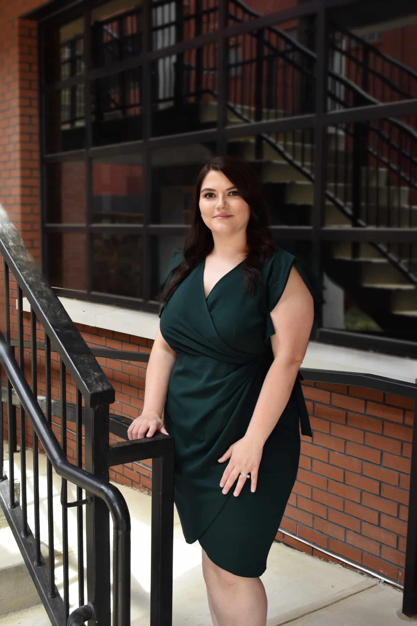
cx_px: 208
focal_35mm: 44
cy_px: 313
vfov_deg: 45.0
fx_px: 756
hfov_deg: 30.8
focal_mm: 29
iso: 400
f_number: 7.1
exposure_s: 1/200
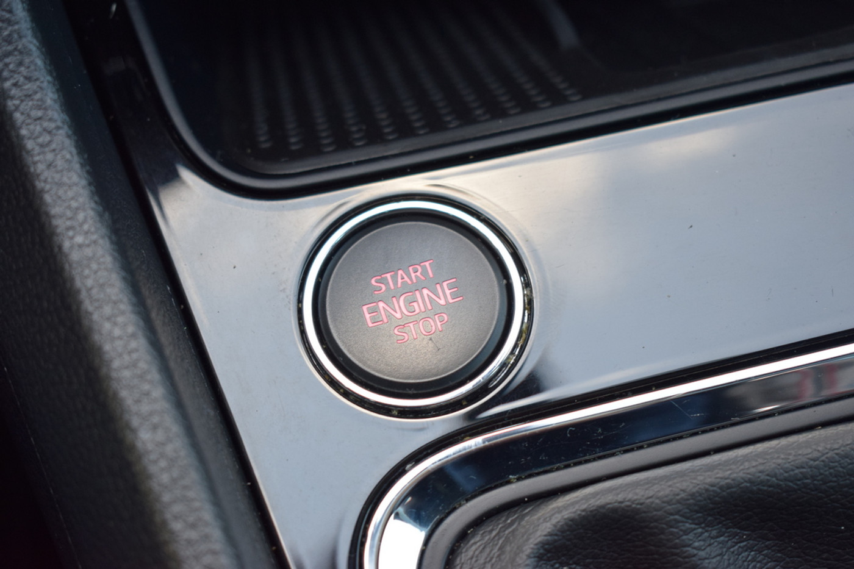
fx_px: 1708
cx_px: 427
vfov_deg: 18.9
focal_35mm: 72
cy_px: 284
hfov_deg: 28.1
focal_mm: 48
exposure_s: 1/60
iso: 800
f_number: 5.3
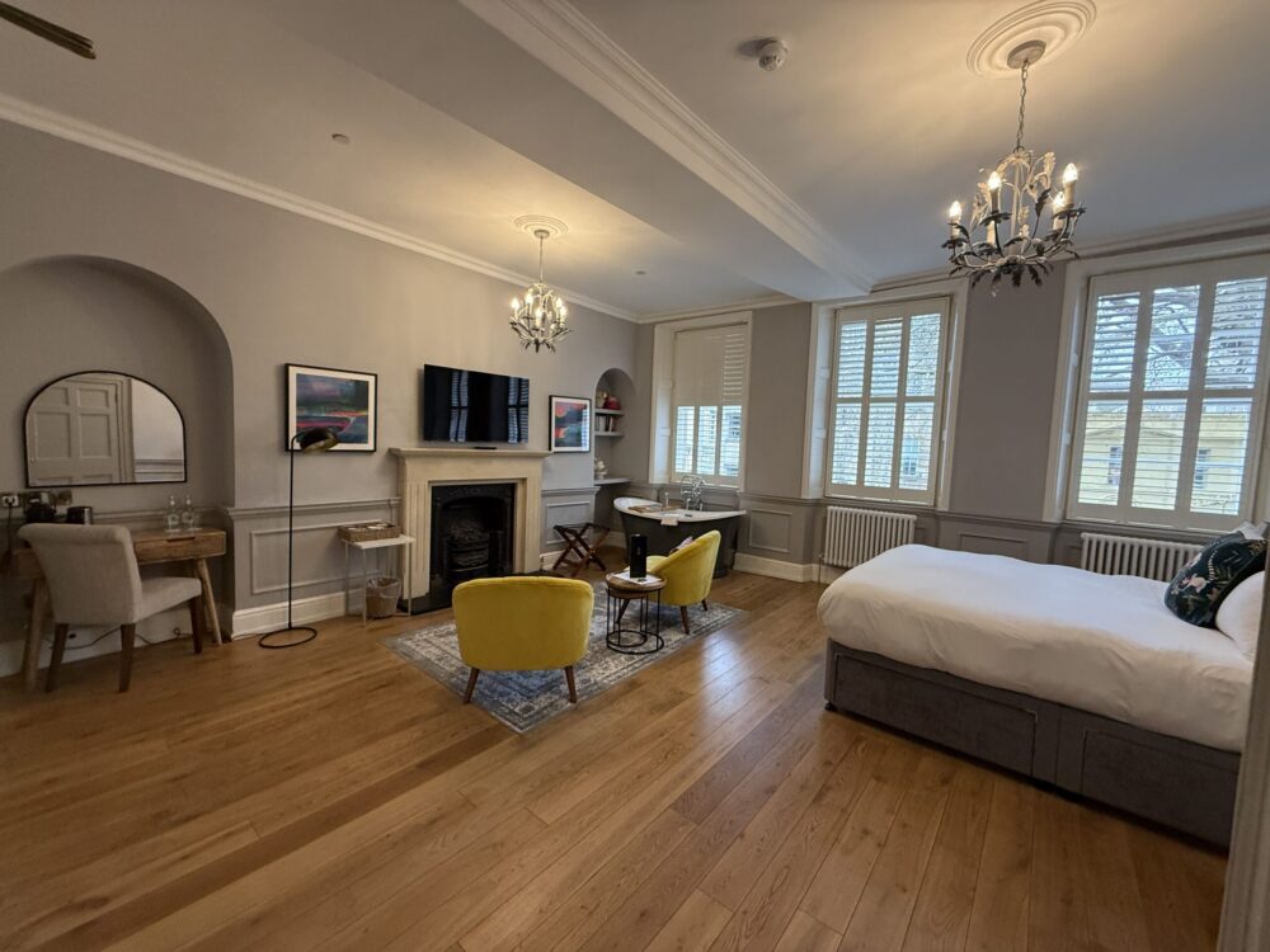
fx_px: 514
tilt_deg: -3.9
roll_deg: -1.8
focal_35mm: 14
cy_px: 476
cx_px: 635
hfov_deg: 102.1
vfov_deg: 85.7
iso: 320
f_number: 2.2
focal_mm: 2.22
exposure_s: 1/100
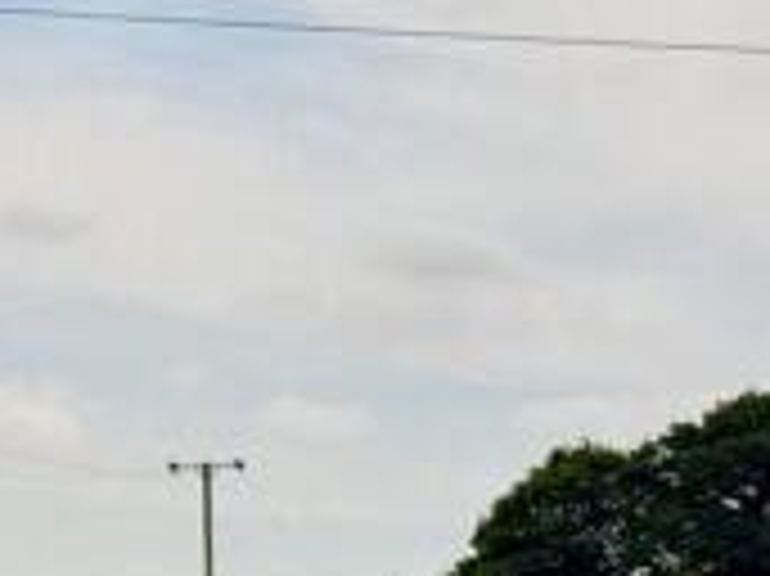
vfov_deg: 9.0
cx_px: 646
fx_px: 3645
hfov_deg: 12.0
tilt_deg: +5.6
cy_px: 511
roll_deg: -1.6
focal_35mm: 164
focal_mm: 6.76
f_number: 1.78
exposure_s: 1/11364
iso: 64
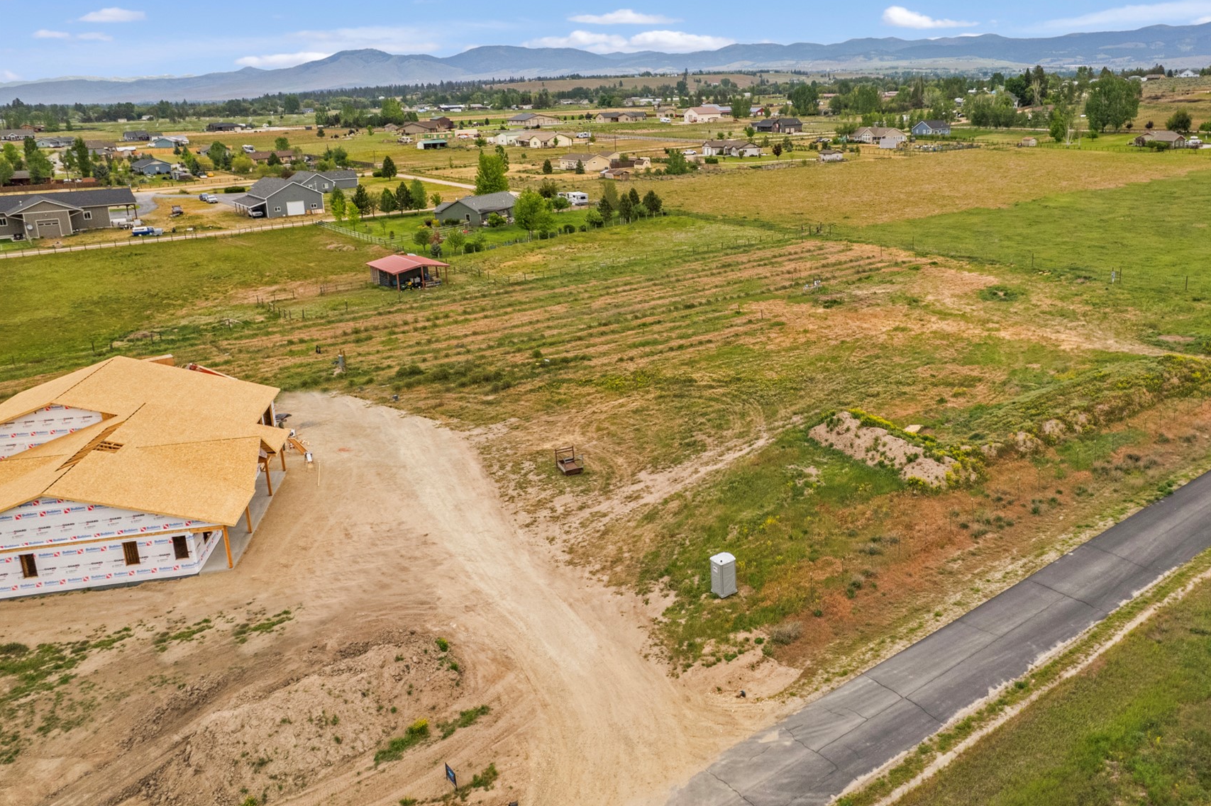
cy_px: 321
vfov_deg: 46.1
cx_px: 767
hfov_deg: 64.4
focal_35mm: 28
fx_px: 942
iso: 140
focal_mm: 8.38
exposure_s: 1/160
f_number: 2.8
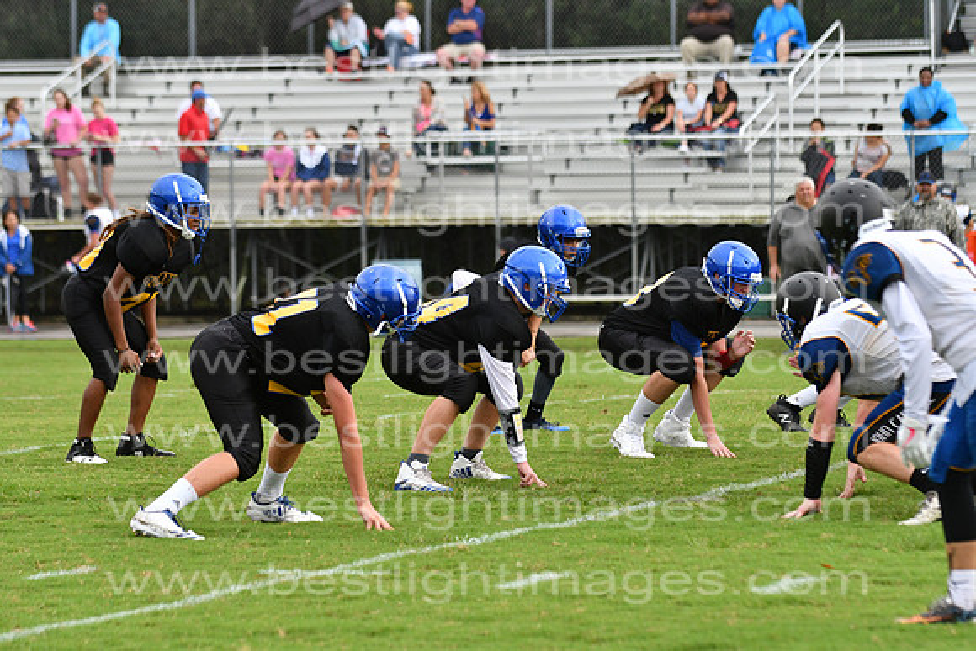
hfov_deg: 9.8
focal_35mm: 210
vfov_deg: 6.5
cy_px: 326
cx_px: 488
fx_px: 5694
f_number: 3.5
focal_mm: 140
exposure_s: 1/3200
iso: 800
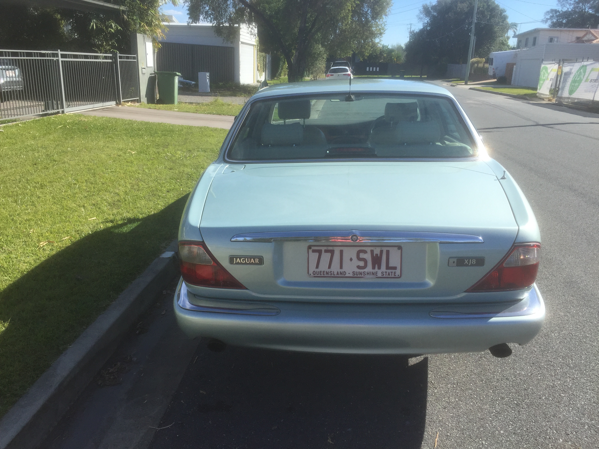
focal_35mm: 29
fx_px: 502
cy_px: 224
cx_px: 300
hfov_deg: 61.7
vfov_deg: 48.2
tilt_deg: -16.9
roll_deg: -2.9
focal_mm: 4.15
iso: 32
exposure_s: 1/1464
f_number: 2.2
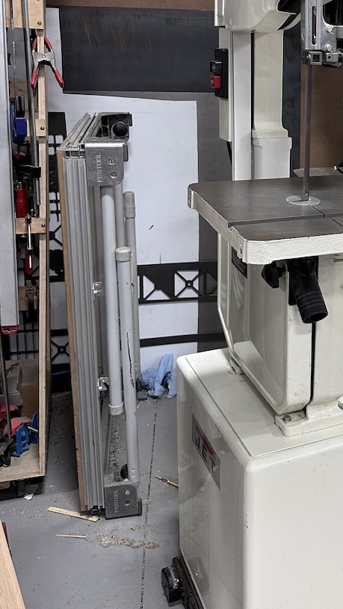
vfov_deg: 48.6
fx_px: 663
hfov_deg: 27.8
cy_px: 207
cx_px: 318
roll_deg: -1.4
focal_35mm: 41
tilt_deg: -13.4
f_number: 1.78
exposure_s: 1/60
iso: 200
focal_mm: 6.86
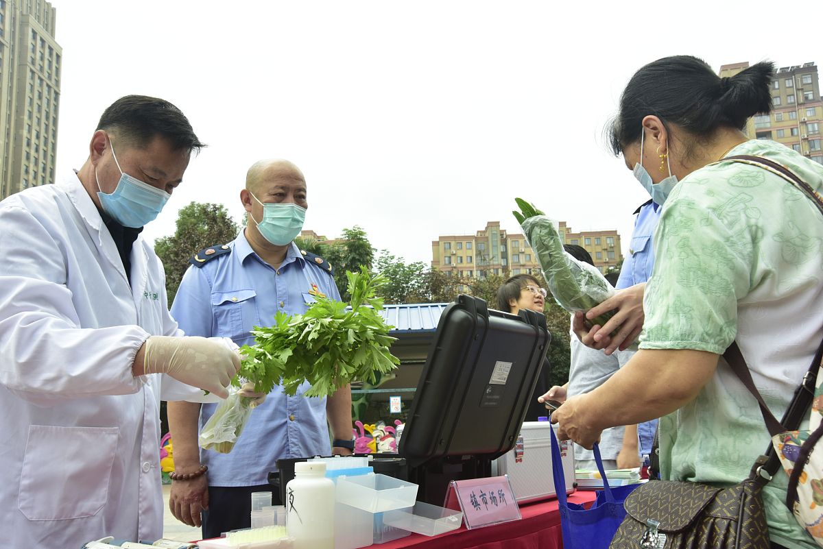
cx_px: 412
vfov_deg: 37.9
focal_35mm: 35
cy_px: 274
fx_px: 800
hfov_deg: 54.4
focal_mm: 35
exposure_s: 1/160
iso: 1250
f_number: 13
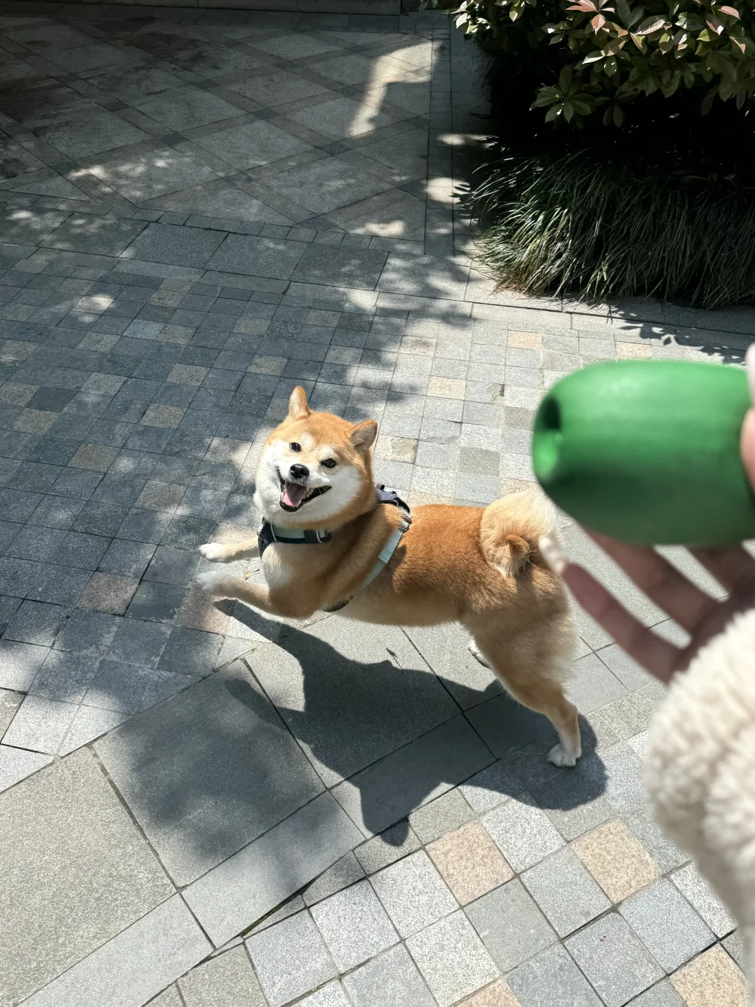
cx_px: 378
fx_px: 698
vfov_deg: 71.6
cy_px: 504
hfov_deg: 56.8
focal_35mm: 24
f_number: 1.78
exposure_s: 1/4049
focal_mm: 6.76
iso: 80
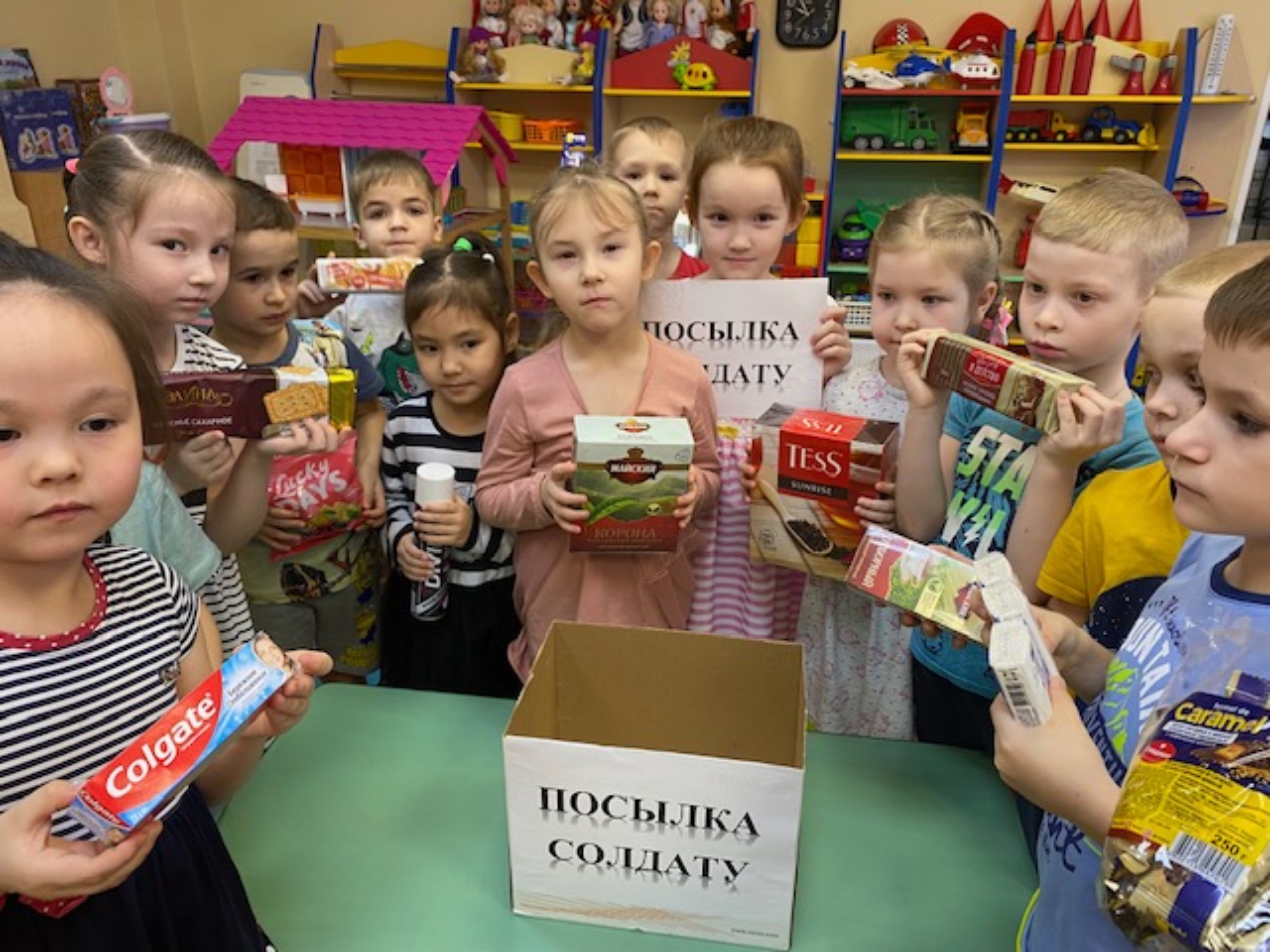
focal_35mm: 26
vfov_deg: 53.1
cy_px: 476
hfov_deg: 67.3
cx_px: 635
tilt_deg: -25.0
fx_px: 954
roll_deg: -1.4
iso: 80
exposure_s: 1/50
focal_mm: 4.25
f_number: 1.8
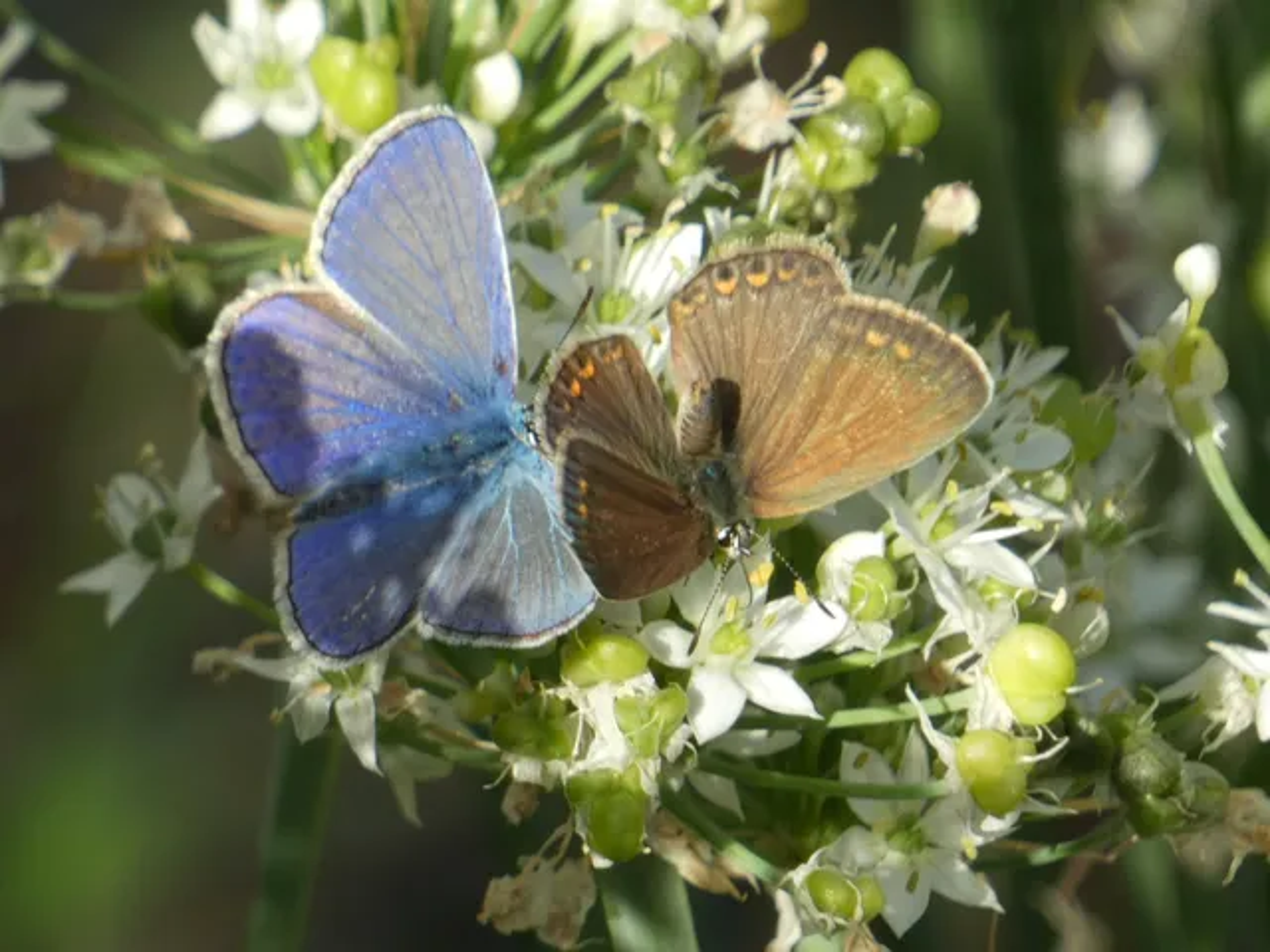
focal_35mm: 622
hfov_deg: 3.2
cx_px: 635
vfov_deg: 2.4
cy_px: 476
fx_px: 22820
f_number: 5.6
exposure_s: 1/100
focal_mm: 111.5
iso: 80
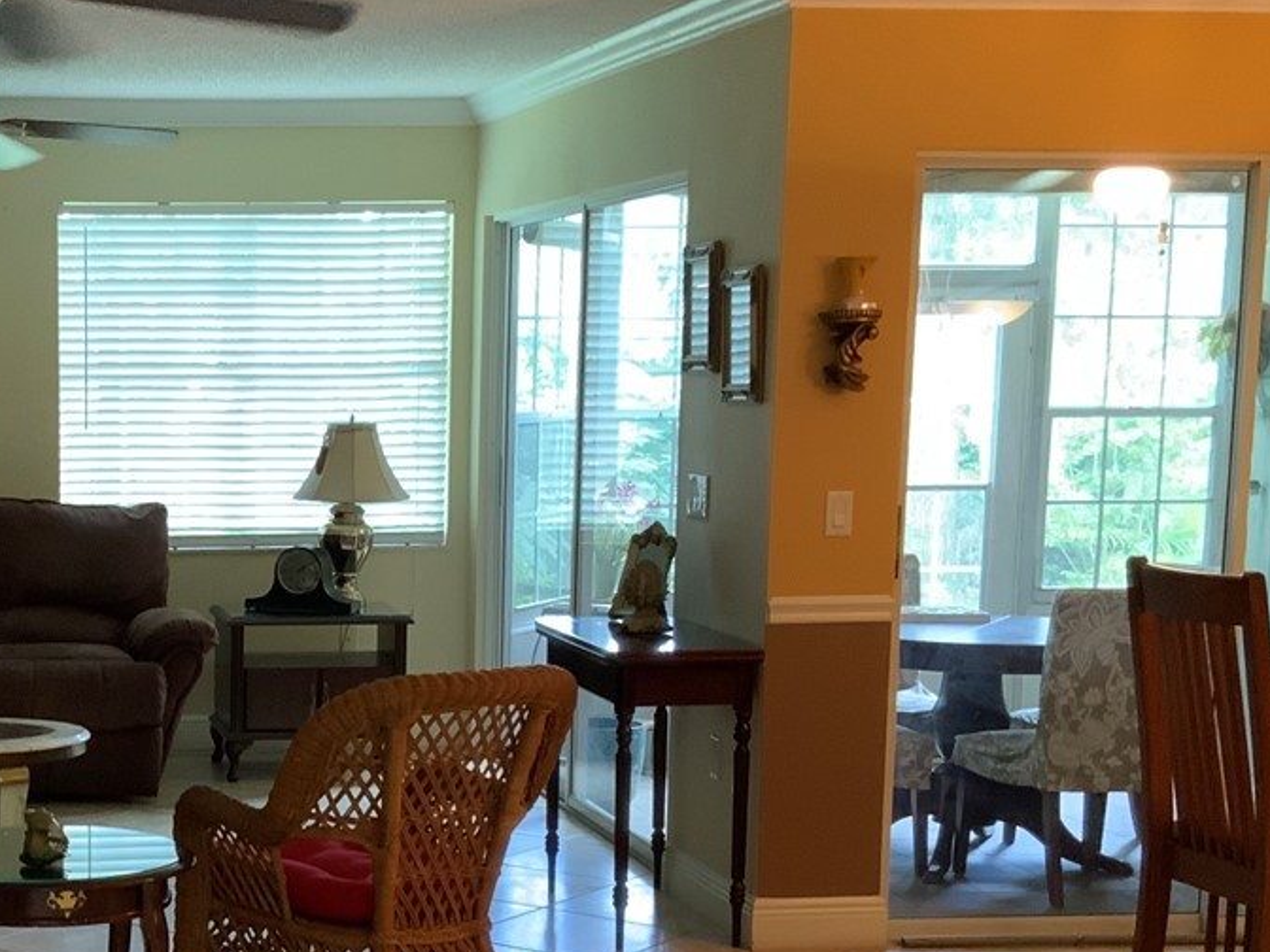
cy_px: 752
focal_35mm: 69
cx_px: 134
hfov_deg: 27.2
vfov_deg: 21.1
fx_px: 2531
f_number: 1.8
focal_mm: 3
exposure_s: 1/40
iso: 200
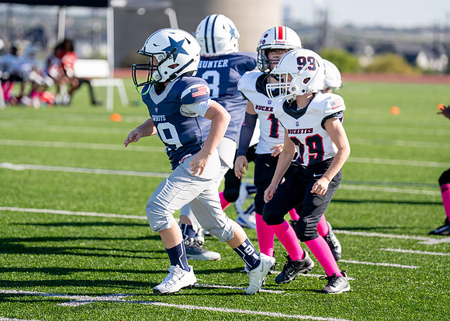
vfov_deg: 7.9
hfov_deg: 11.1
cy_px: 142
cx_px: 218
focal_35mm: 182
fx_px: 2322
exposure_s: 1/3200
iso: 320
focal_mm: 146
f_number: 2.8
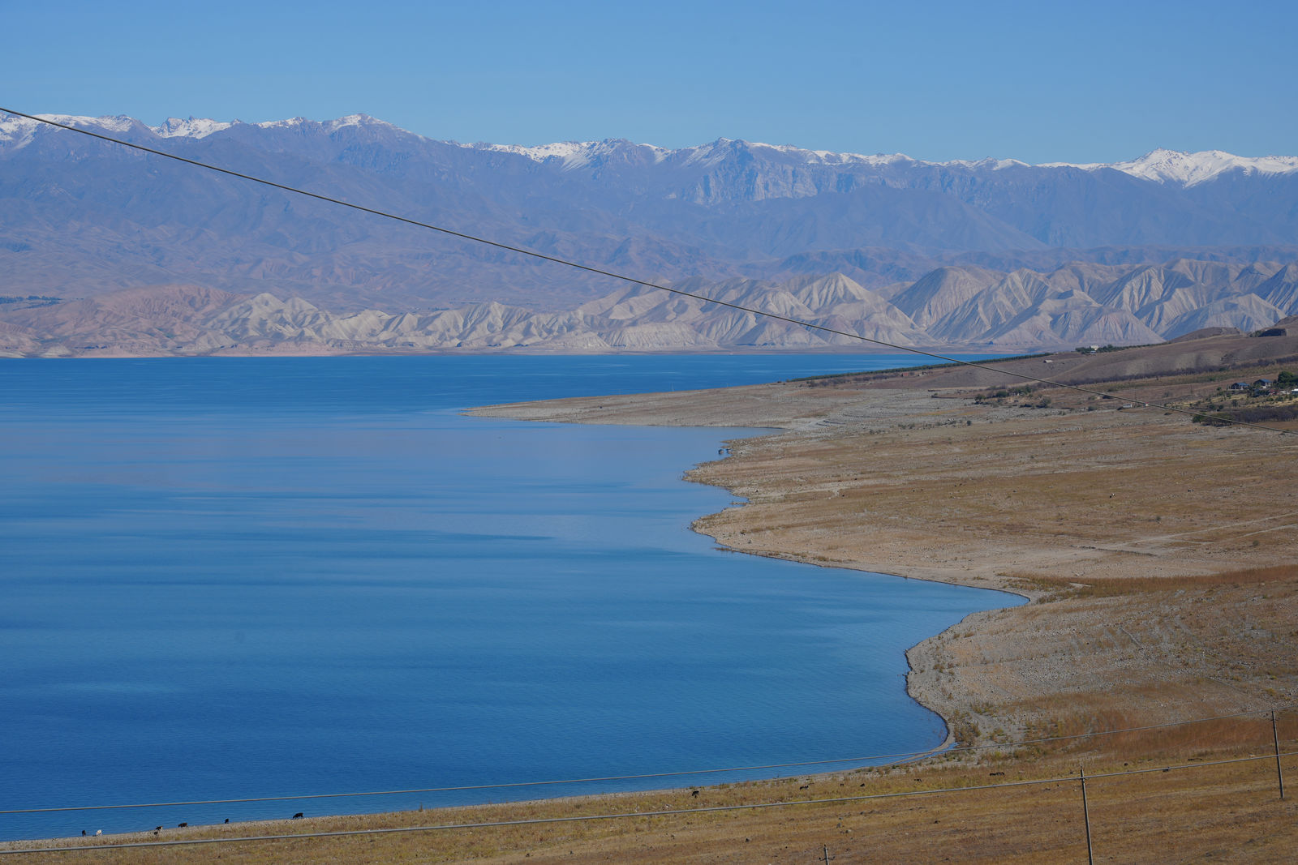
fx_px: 3786
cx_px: 649
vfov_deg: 13.0
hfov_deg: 19.5
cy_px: 432
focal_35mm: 105
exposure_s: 1/320
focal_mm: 105
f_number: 10
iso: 100
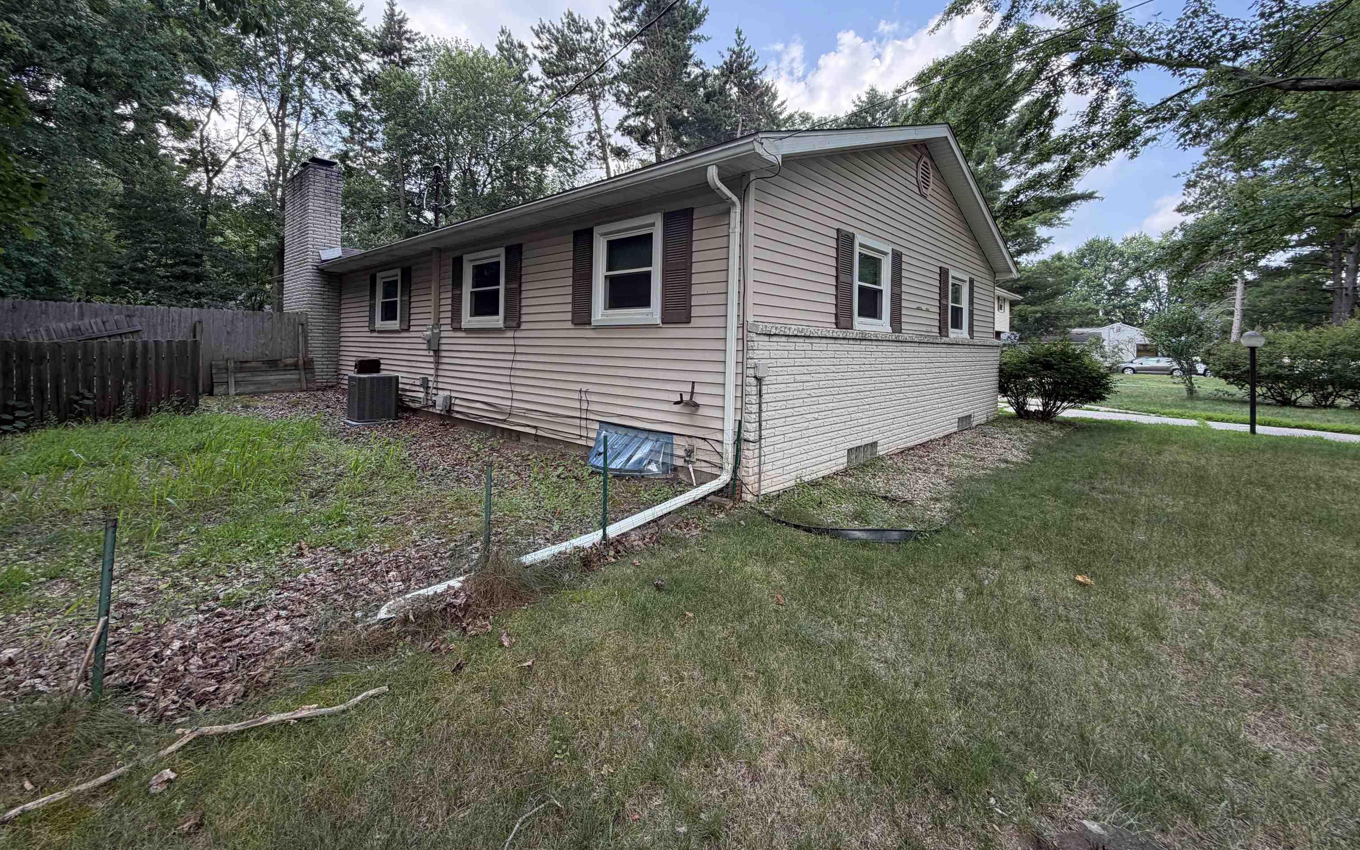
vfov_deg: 74.1
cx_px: 684
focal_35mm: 15
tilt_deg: +0.4
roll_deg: -1.5
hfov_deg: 101.5
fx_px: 556
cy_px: 344
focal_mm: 2.22
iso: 50
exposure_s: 1/285
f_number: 2.2
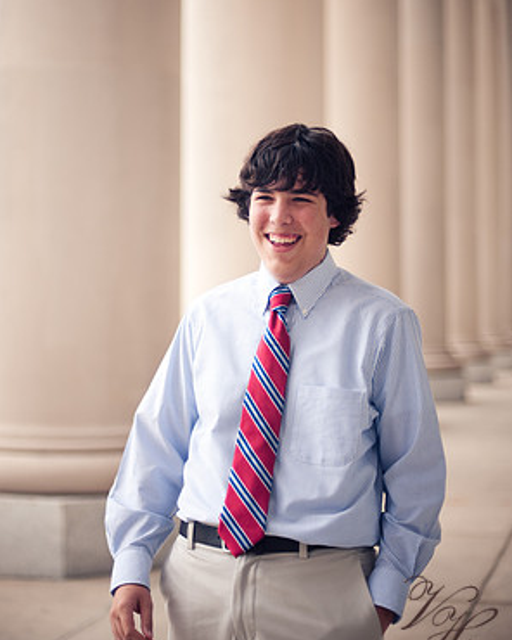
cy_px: 301
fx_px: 1080
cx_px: 257
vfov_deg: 33.0
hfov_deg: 26.7
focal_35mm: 57
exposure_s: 1/400
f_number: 1.4
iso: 200
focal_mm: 50
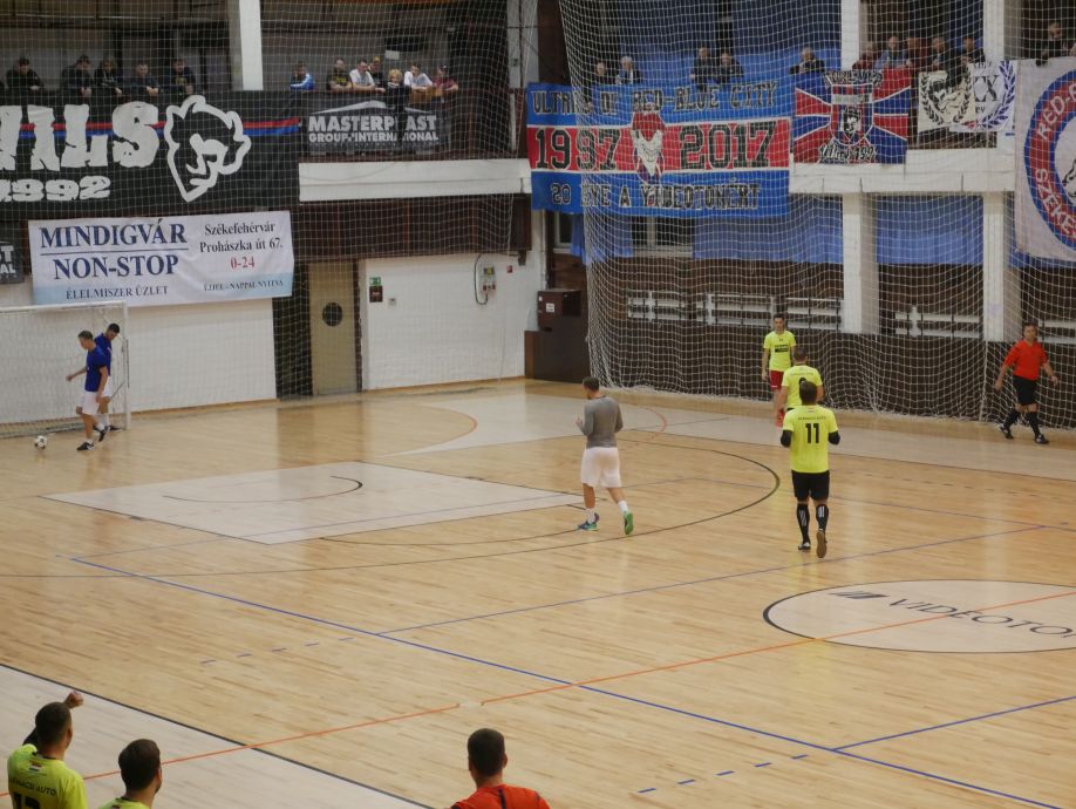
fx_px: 2613
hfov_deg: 23.3
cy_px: 404
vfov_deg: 17.6
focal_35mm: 84
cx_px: 538
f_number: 5.6
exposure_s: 1/100
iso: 3200
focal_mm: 42
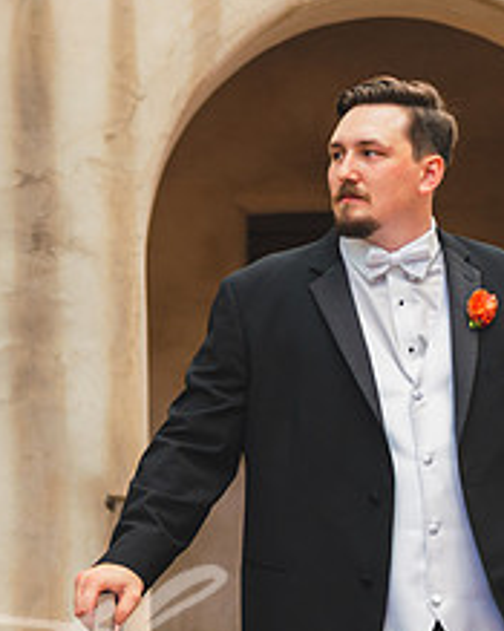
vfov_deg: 21.9
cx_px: 60
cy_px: 402
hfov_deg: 17.4
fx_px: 1623
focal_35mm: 87
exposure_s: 1/200
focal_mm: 35
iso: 200
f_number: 2
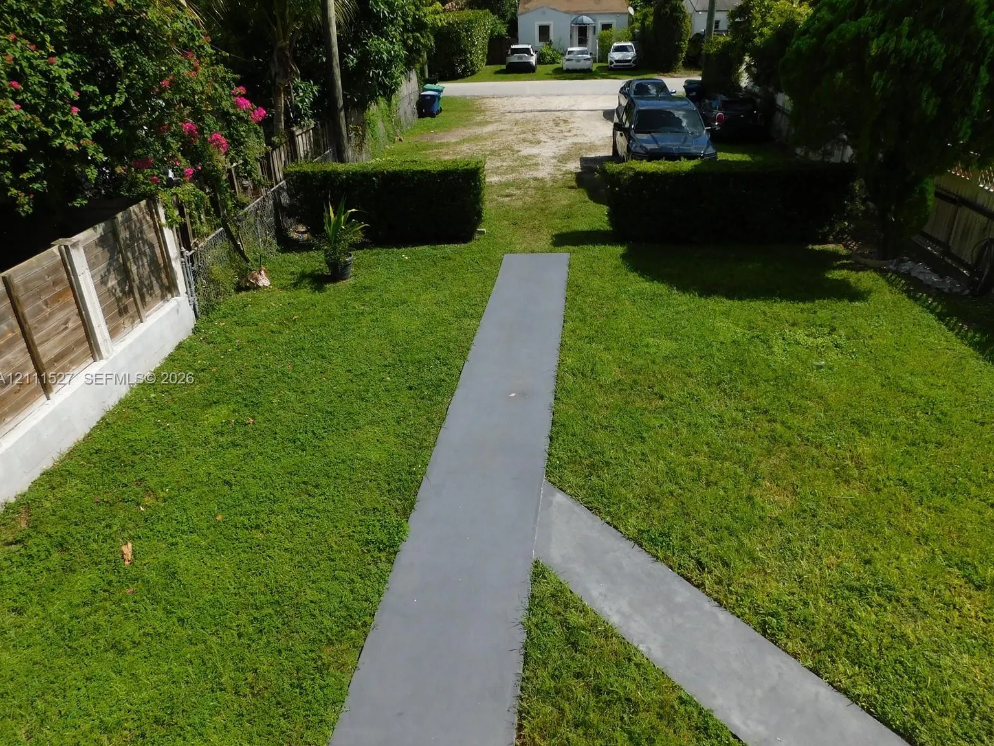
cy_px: 379
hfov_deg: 69.4
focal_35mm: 25
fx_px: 718
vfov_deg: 54.9
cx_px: 511
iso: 125
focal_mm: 4.1
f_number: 6
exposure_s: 1/640
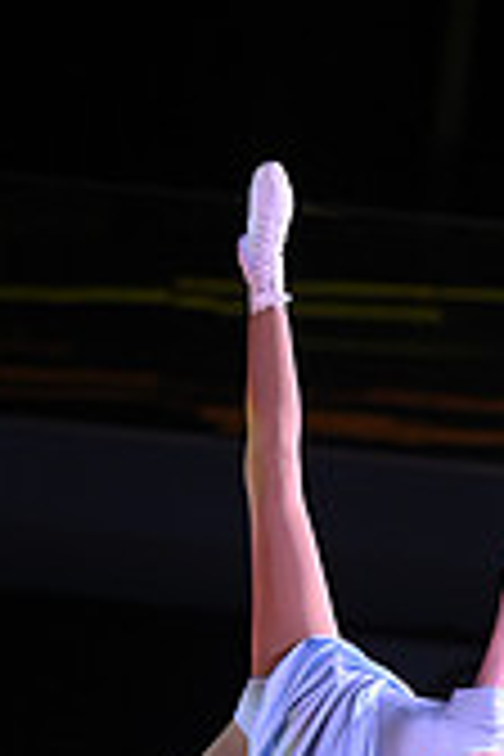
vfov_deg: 3.3
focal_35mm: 622
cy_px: 1044
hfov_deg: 2.2
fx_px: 13061
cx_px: 380
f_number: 4
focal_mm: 180
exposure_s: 1/200
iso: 1600
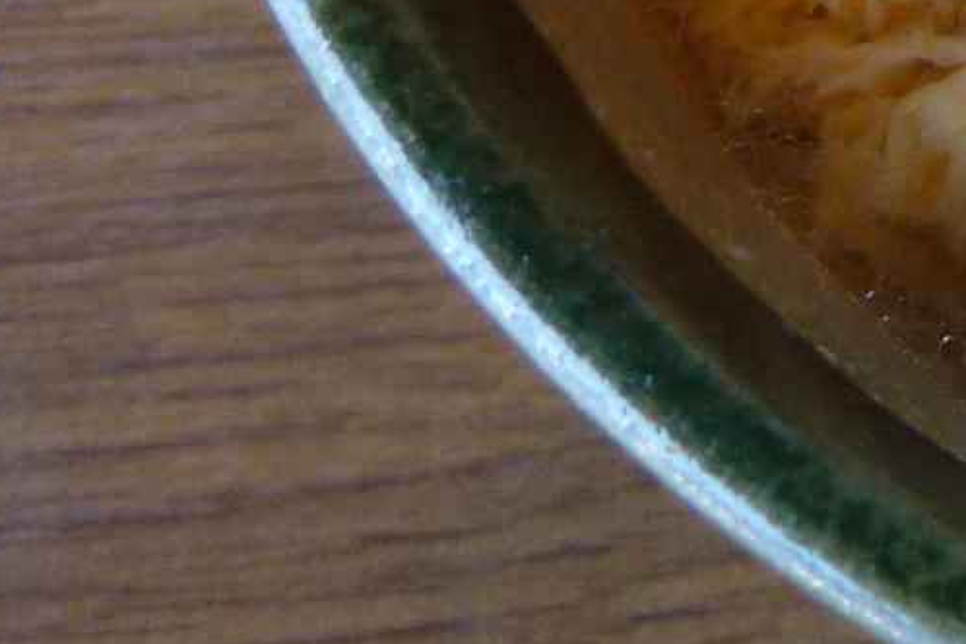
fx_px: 2871
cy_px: -516
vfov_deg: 11.8
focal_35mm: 107
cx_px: 1682
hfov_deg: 16.4
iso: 160
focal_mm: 4.1
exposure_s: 1/30
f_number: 3.3
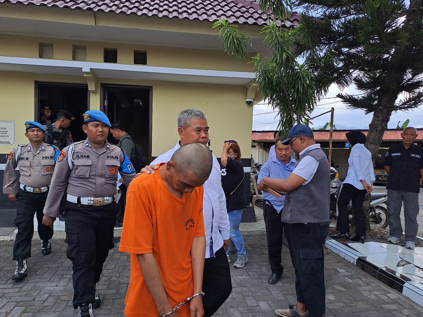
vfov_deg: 54.9
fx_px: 305
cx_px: 212
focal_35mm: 25
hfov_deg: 69.4
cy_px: 158
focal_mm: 4.65
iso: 32
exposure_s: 1/1015
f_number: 1.8
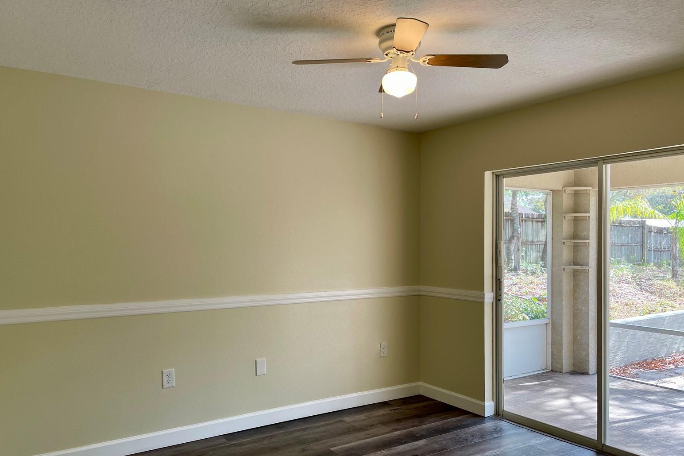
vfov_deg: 46.4
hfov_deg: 65.5
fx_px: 532
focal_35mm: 28
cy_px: 247
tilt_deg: +0.1
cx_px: 334
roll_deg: -0.1
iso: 50
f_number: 1.6
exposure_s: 1/120
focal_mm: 4.2
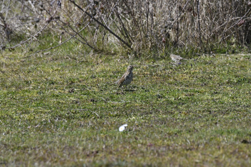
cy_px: 84
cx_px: 126
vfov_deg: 1.5
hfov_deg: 2.3
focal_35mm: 900
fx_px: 6275
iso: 400
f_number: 10
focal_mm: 600
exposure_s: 1/400
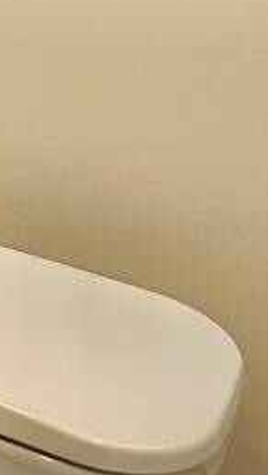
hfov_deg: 12.3
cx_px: -285
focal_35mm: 86
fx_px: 1083
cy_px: -229
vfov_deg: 21.1
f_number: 2.2
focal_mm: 2.22
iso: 40
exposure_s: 1/139
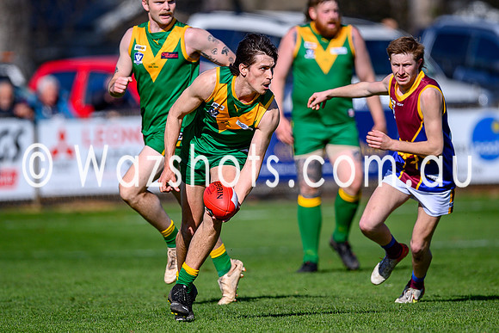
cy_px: 139
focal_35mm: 729
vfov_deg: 1.9
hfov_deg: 2.8
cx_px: 252
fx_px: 10110
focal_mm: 500
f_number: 4
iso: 110
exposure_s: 1/2000
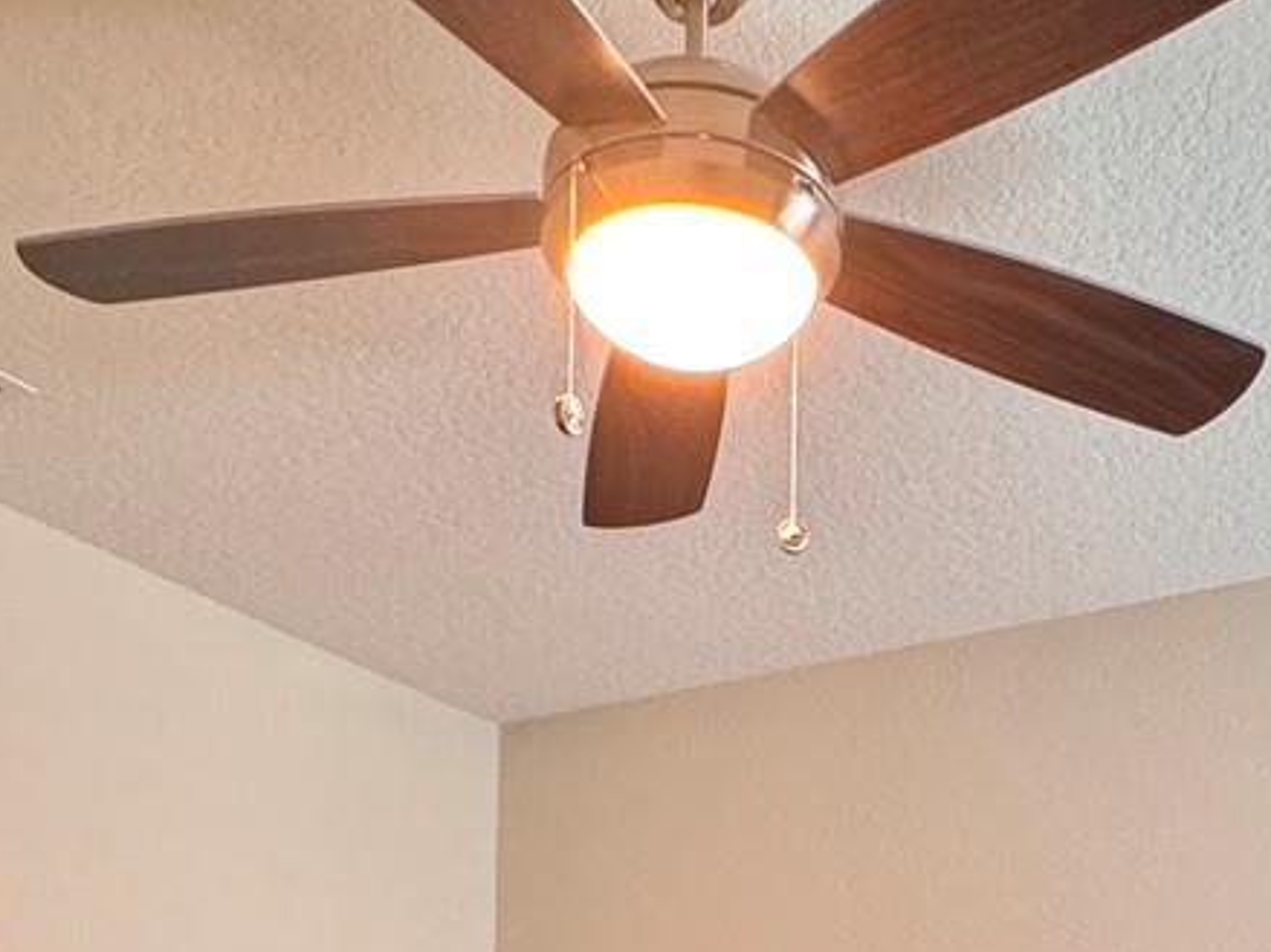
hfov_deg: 37.0
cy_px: 1360
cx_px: 880
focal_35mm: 51
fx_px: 1872
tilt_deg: -1.3
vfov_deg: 23.7
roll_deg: -1.7
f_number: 2.2
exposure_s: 1/60
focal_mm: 2.22
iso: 250
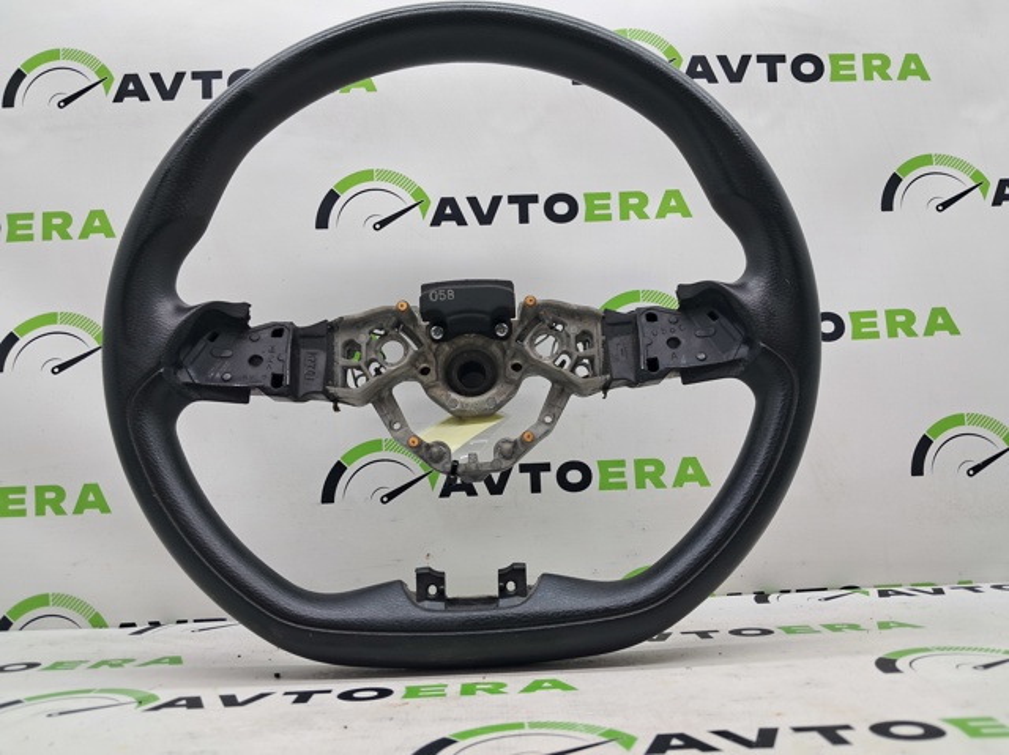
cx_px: 504
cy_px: 378
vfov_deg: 51.3
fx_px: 786
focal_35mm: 27
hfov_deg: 65.4
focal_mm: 4
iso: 50
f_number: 1.8
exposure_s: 1/50
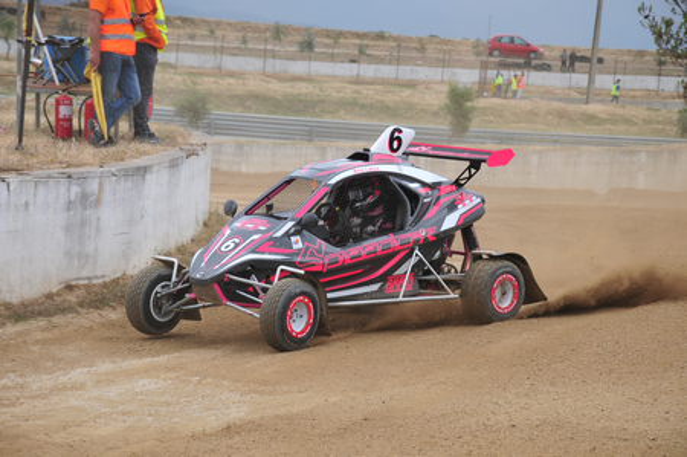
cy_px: 228
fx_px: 3317
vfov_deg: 7.9
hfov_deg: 11.8
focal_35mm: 174
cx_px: 344
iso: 400
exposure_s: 1/800
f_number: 8
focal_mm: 116
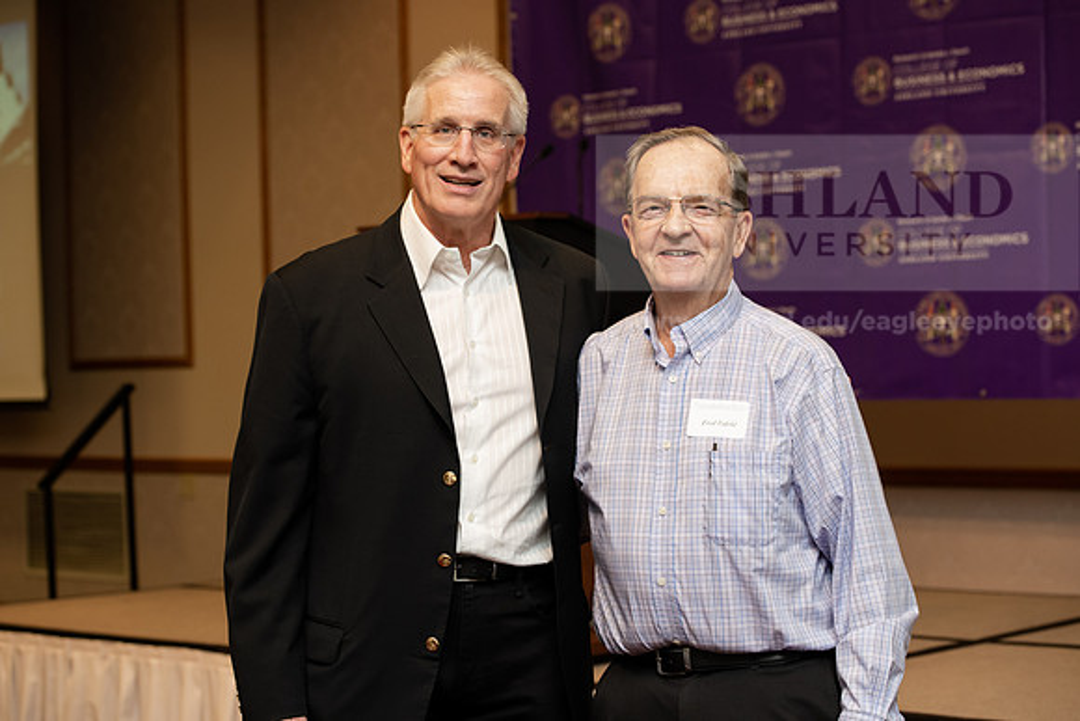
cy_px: 360
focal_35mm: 78
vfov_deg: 17.5
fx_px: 2340
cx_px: 540
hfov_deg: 26.0
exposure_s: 1/200
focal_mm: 78
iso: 1250
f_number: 5
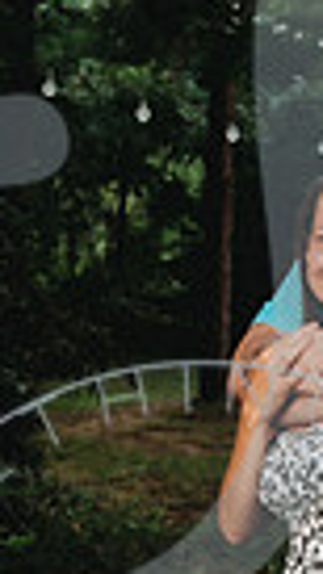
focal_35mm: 117
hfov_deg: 10.2
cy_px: 432
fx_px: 1783
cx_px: 394
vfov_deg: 18.2
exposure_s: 1/320
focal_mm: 34
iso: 100
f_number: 2.8
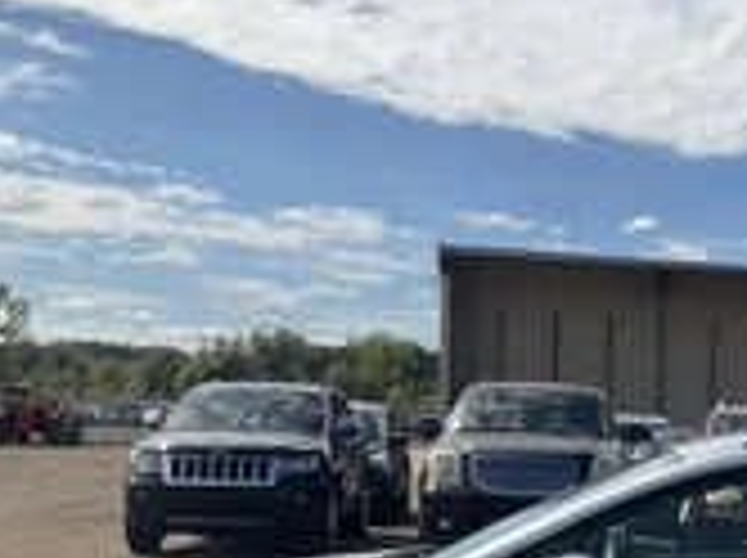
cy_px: 518
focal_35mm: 70
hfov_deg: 26.1
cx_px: 778
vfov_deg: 20.5
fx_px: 1508
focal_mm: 3
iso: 25
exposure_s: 1/2667
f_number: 1.8
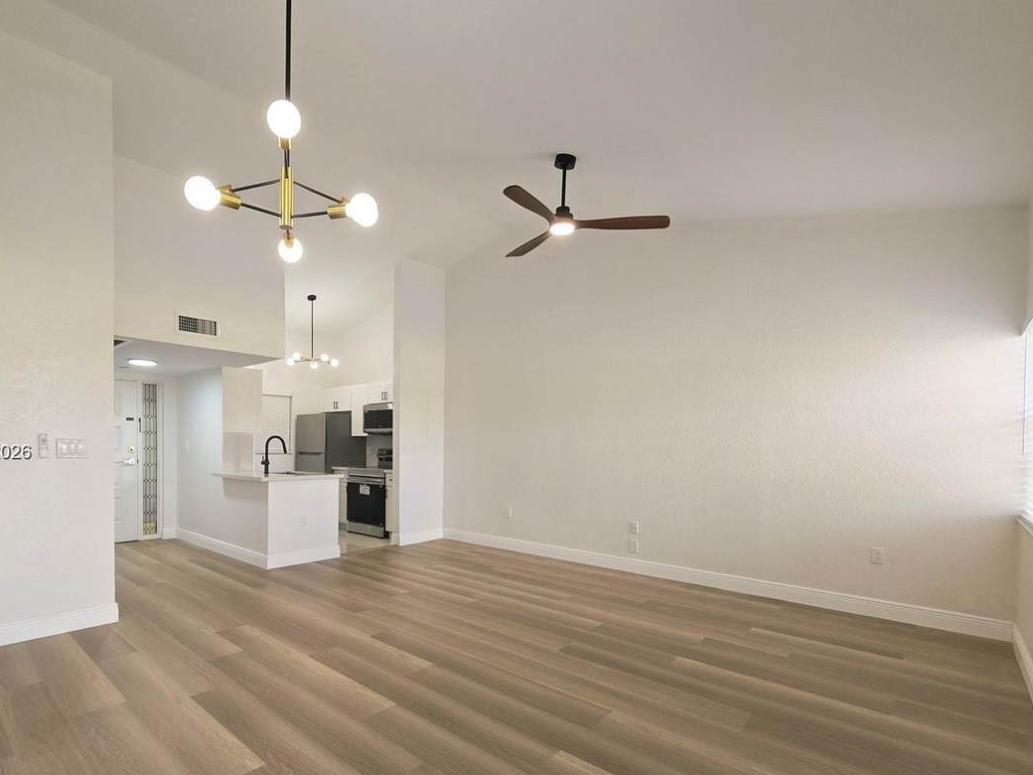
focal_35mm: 16
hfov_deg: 93.4
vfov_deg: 77.5
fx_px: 477
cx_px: 419
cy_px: 453
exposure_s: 1/60
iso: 125
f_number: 2.2
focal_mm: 2.2
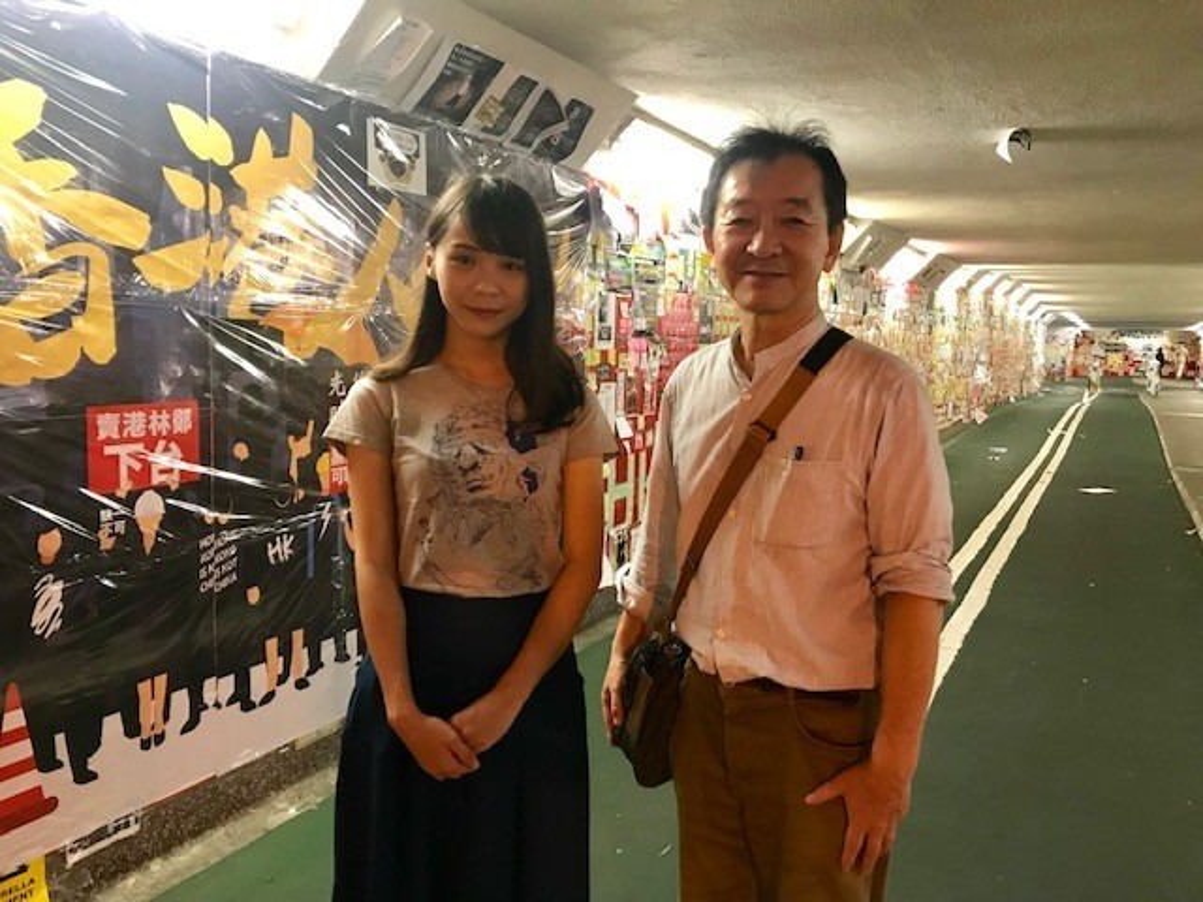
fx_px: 973
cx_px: 602
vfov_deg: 49.7
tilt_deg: -5.7
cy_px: 451
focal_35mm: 28
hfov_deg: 63.4
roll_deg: -0.9
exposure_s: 1/17
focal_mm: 3.99
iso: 100
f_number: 1.8
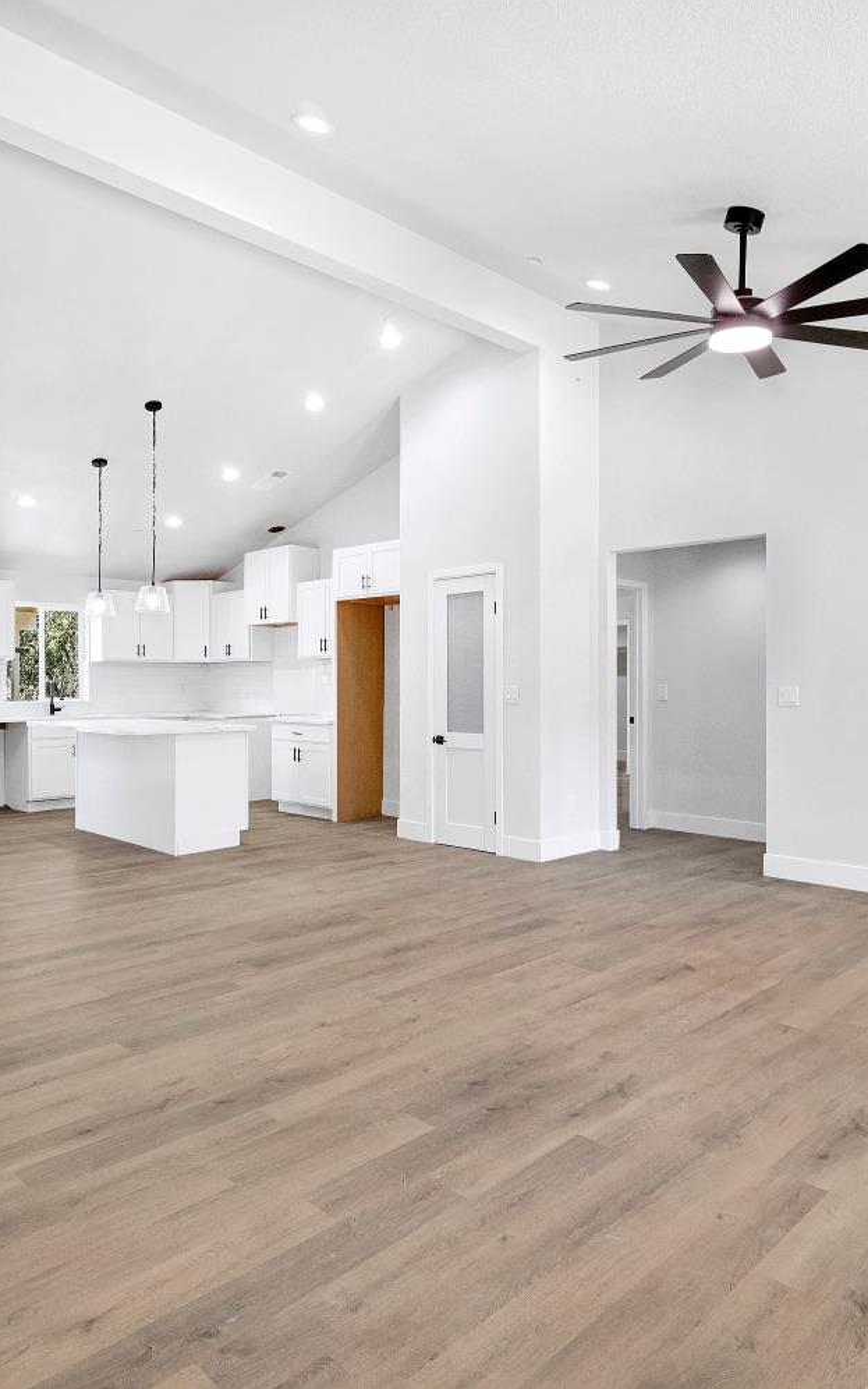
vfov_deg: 77.1
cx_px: 396
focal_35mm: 23
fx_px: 870
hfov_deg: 53.0
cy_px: 694
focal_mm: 10
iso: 320
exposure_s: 1/20
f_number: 8
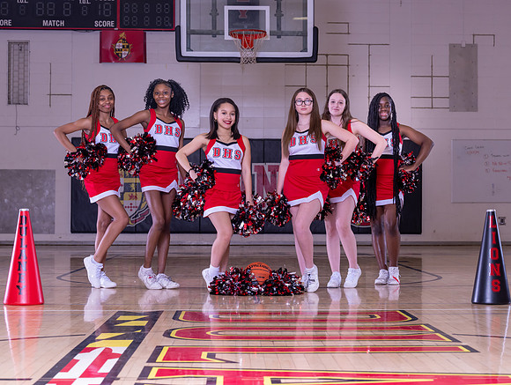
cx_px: 295
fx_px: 1149
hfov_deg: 25.0
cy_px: 188
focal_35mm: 78
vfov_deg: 19.0
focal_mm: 70
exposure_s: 1/160
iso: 640
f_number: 6.3
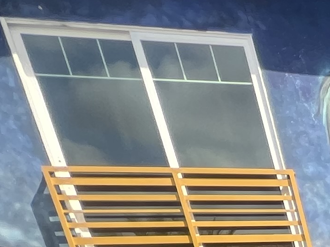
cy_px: 668
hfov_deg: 16.8
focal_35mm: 74
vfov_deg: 12.6
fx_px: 705
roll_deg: +4.4
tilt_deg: -24.1
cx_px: 713
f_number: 1.8
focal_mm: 1.57
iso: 32
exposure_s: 1/275
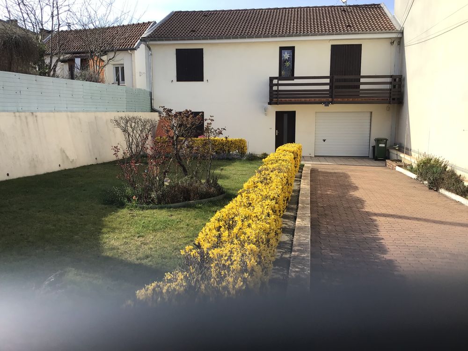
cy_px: 176
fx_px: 419
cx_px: 234
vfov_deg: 45.4
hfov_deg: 58.4
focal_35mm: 31
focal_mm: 3.3
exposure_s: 1/684
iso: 25
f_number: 2.4
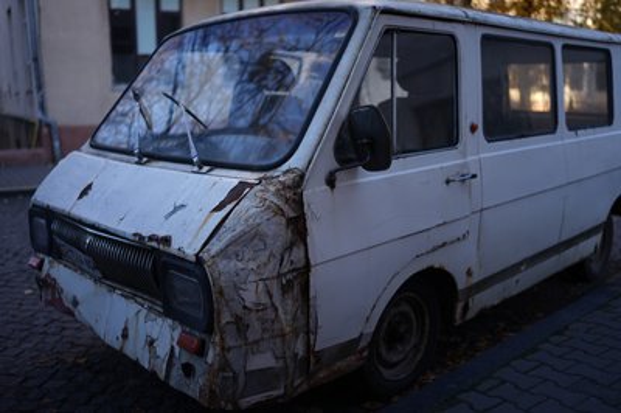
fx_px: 603
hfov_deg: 54.5
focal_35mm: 35
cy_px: 206
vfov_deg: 37.8
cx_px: 310
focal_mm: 35
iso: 64
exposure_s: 1/500
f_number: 1.4
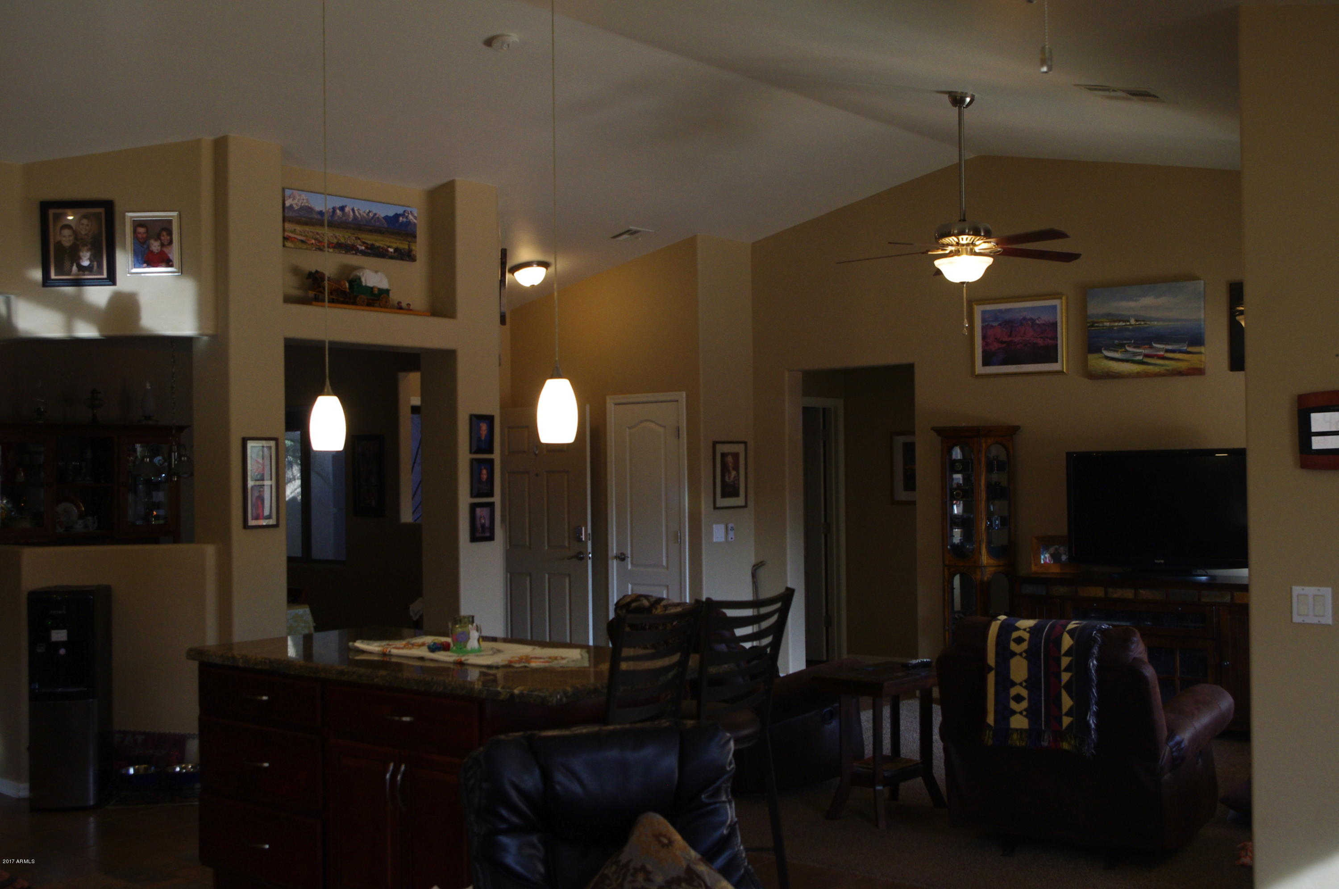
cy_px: 444
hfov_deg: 49.6
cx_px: 670
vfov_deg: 34.1
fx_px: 1449
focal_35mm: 39
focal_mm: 26.25
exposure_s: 1/50
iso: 800
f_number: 5.6
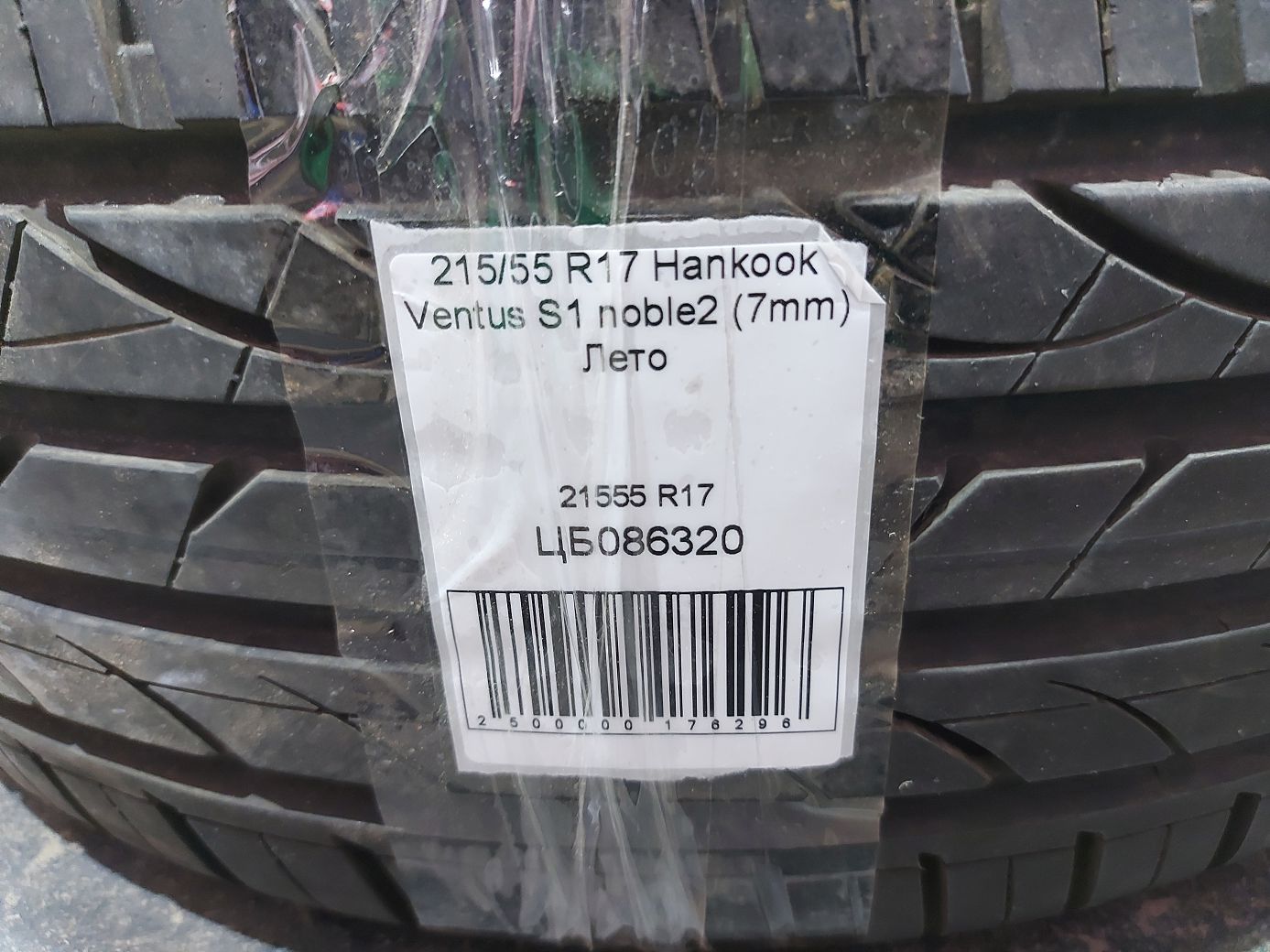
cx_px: 635
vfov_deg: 56.8
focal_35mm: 24
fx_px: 880
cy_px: 476
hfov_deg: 71.6
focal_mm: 5.23
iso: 400
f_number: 1.8
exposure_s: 1/20
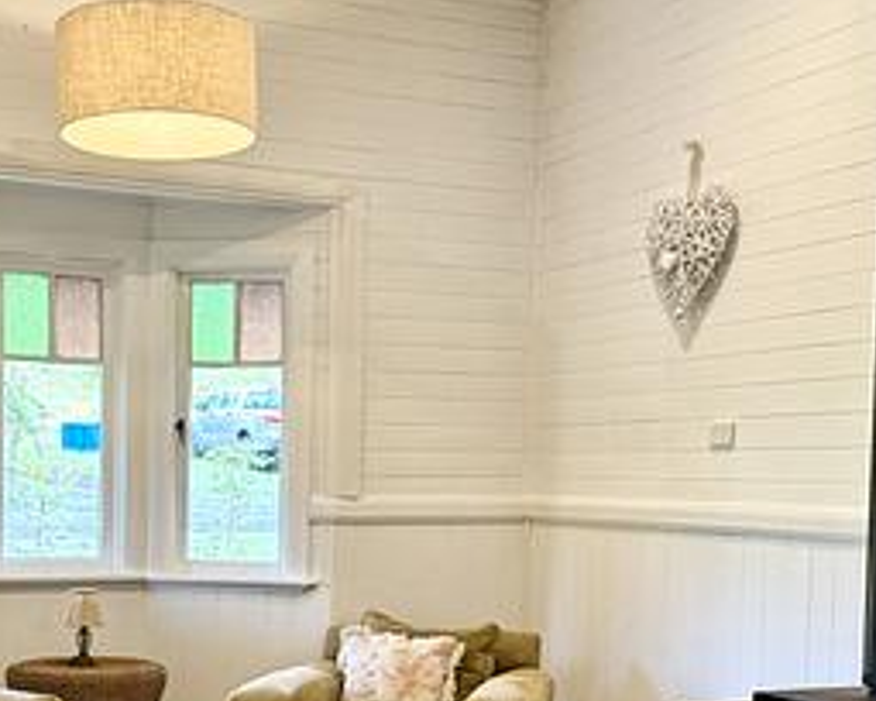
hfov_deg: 32.8
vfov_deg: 26.1
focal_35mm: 57
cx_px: 323
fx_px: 1478
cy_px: 579
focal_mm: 6.86
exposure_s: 1/50
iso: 125
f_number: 1.78
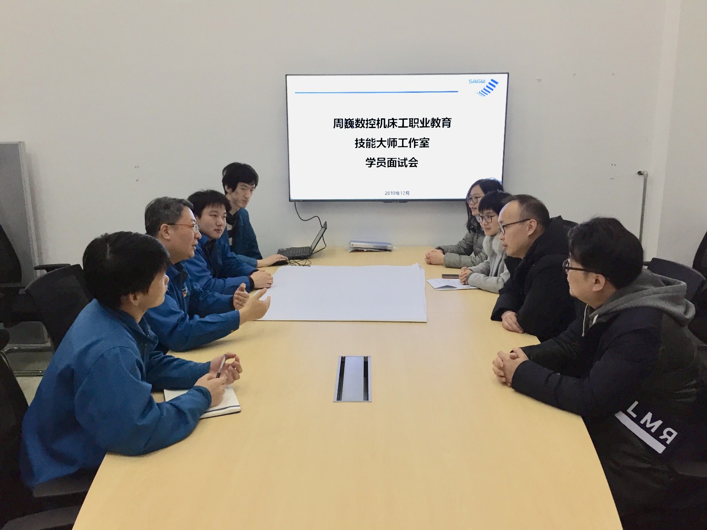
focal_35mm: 29
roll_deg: +0.0
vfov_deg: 48.2
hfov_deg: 61.7
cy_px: 265
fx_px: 592
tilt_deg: -11.8
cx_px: 354
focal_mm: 4.15
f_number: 2.2
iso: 64
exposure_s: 1/33
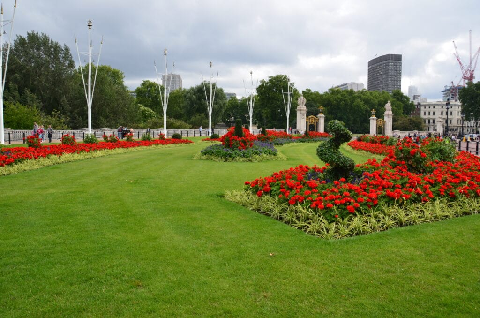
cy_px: 159
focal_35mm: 27
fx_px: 359
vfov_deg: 47.7
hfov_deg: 67.5
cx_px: 240
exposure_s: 1/125
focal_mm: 18
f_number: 9
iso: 100
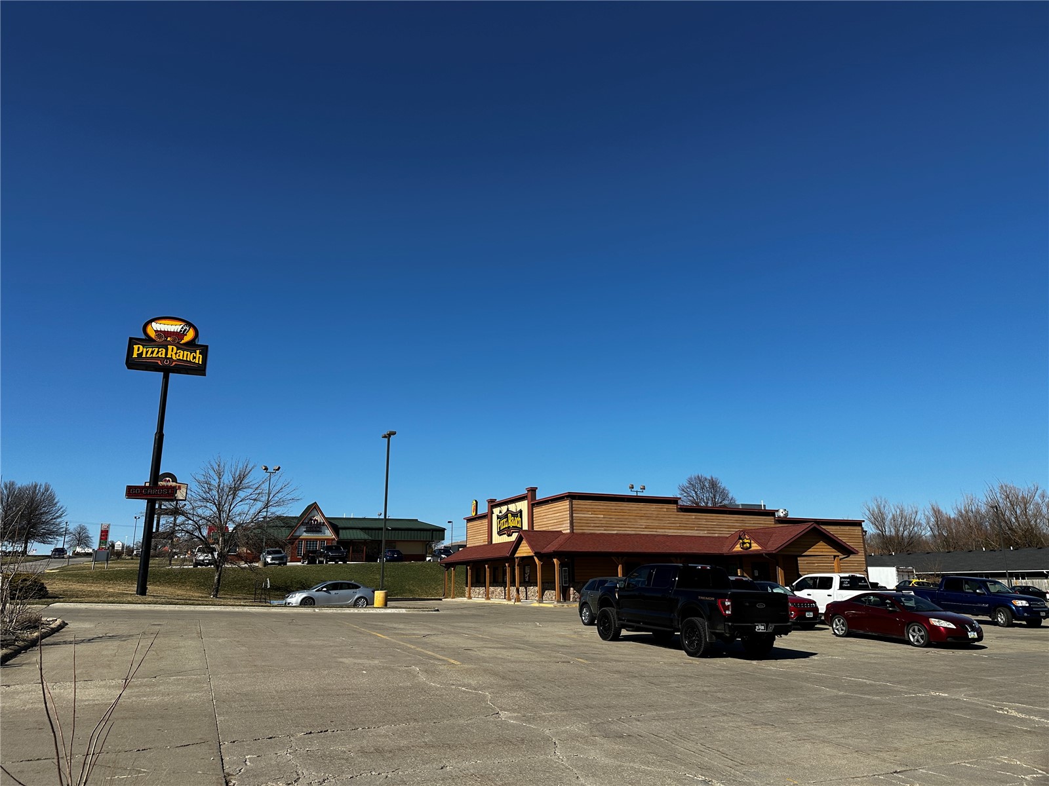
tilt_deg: +13.1
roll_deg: +0.2
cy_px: 393
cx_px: 524
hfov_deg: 71.6
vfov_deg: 56.8
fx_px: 727
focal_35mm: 24
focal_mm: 6.86
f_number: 1.78
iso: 80
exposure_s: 1/6623
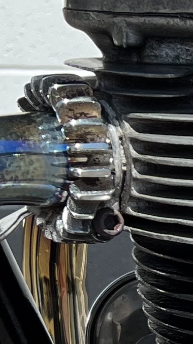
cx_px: 567
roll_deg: +0.1
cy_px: 455
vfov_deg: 12.3
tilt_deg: -18.5
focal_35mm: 169
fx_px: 1538
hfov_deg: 6.6
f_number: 1.5
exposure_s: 1/2299
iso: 50
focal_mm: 5.7
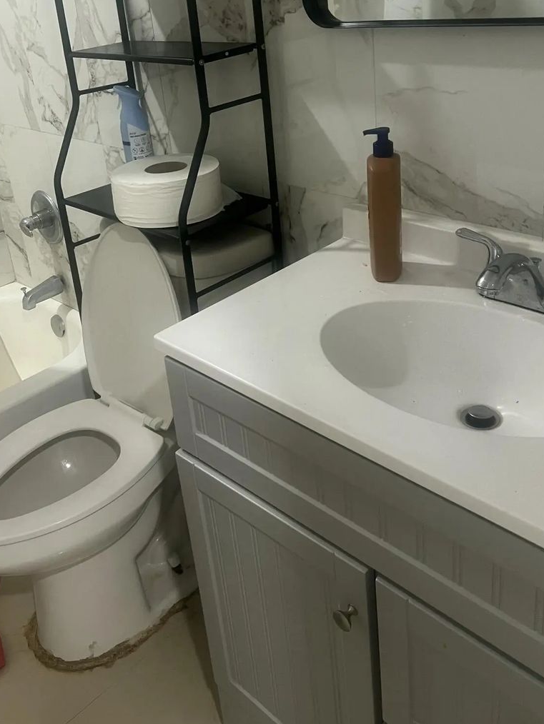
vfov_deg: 51.7
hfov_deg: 40.7
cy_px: 245
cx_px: 244
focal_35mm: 35
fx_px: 733
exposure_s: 1/60
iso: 160
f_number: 1.5
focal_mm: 5.7
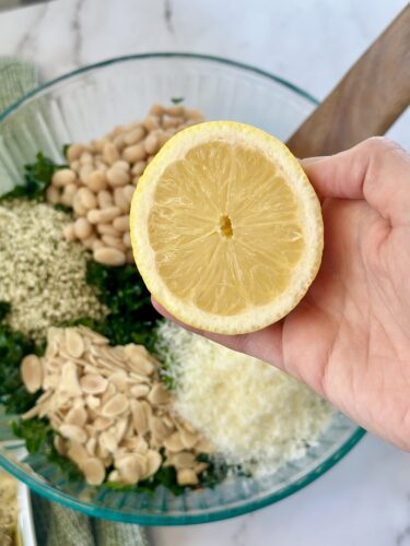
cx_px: 205
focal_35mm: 48
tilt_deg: -70.9
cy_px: 273
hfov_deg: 30.3
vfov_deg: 39.7
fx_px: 758
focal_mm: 6.86
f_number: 1.78
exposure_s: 1/151
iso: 64
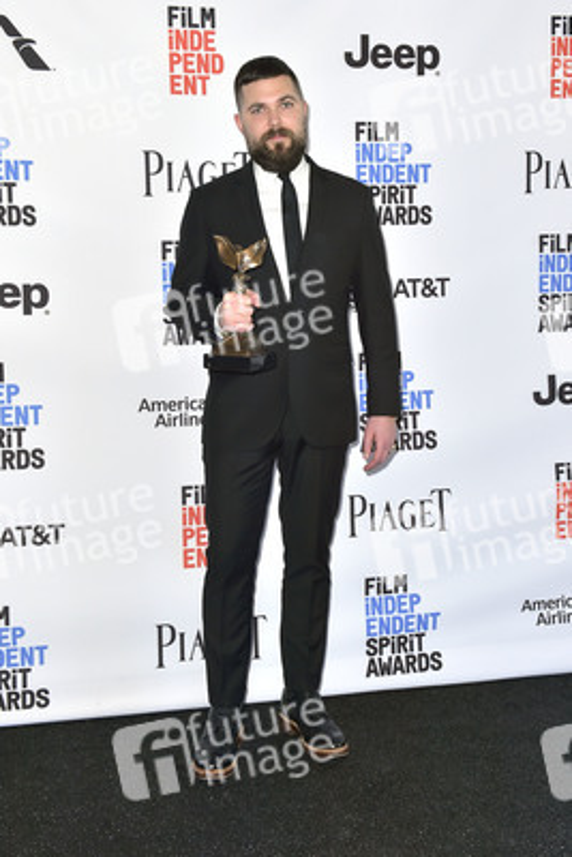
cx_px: 286
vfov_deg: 53.1
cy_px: 428
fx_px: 857
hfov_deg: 36.9
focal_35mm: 36
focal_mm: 36
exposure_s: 1/320
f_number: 6.3
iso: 500
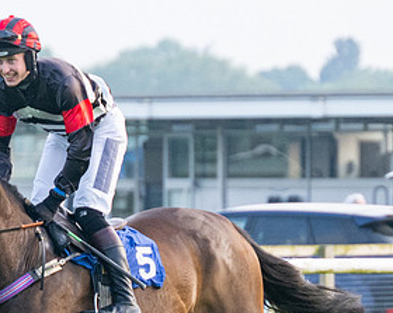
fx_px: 8186
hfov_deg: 2.7
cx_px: 106
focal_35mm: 705
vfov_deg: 2.2
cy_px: 208
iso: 400
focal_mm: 130
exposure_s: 1/800
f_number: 4
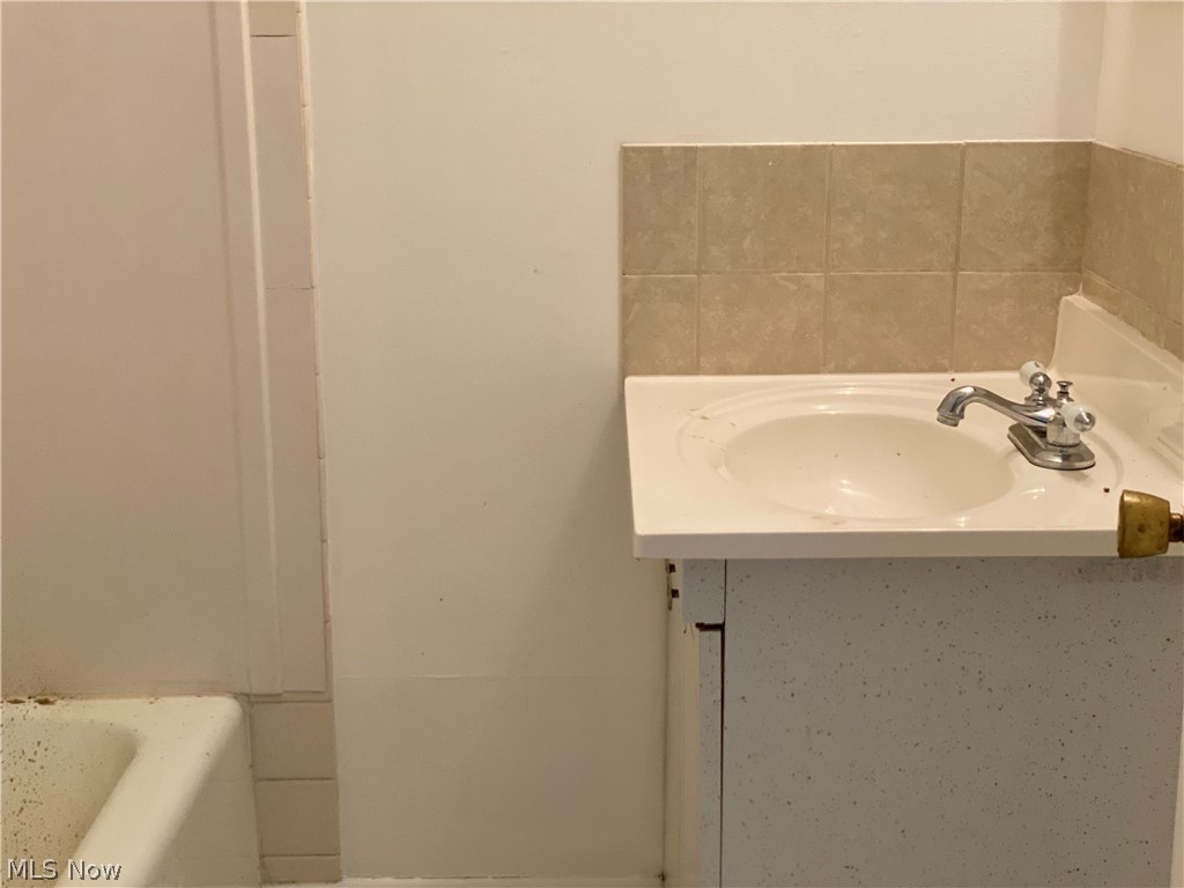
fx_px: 1779
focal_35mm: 52
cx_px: 592
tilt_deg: -15.0
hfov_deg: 36.8
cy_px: 444
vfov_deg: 28.0
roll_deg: -0.2
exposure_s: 1/120
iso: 250
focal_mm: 6
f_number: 2
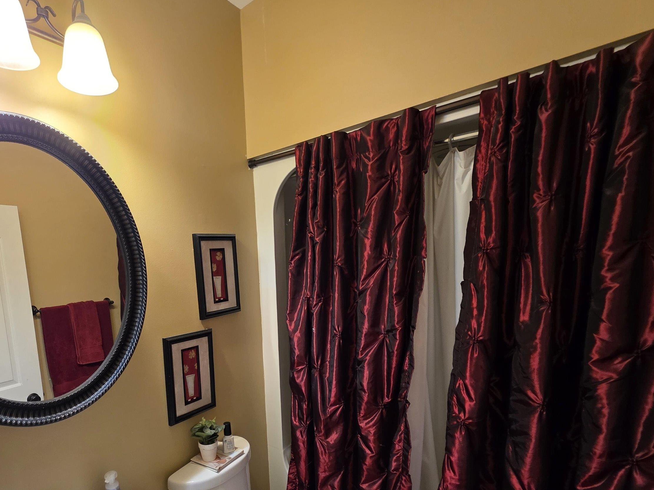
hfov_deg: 85.6
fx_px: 340
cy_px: 328
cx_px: 235
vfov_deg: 69.5
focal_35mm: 18
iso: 200
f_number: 1.9
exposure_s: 1/60
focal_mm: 2.2
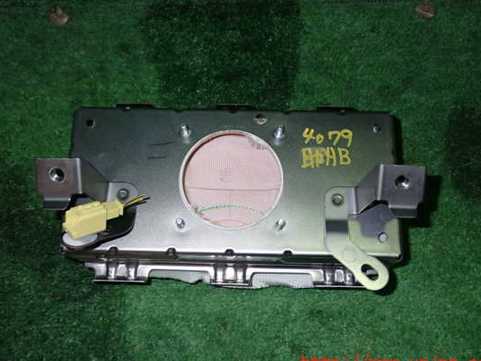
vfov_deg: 36.0
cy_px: 175
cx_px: 235
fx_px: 556
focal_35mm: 40
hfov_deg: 46.8
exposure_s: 1/40
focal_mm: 6.37
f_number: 7.1
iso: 320
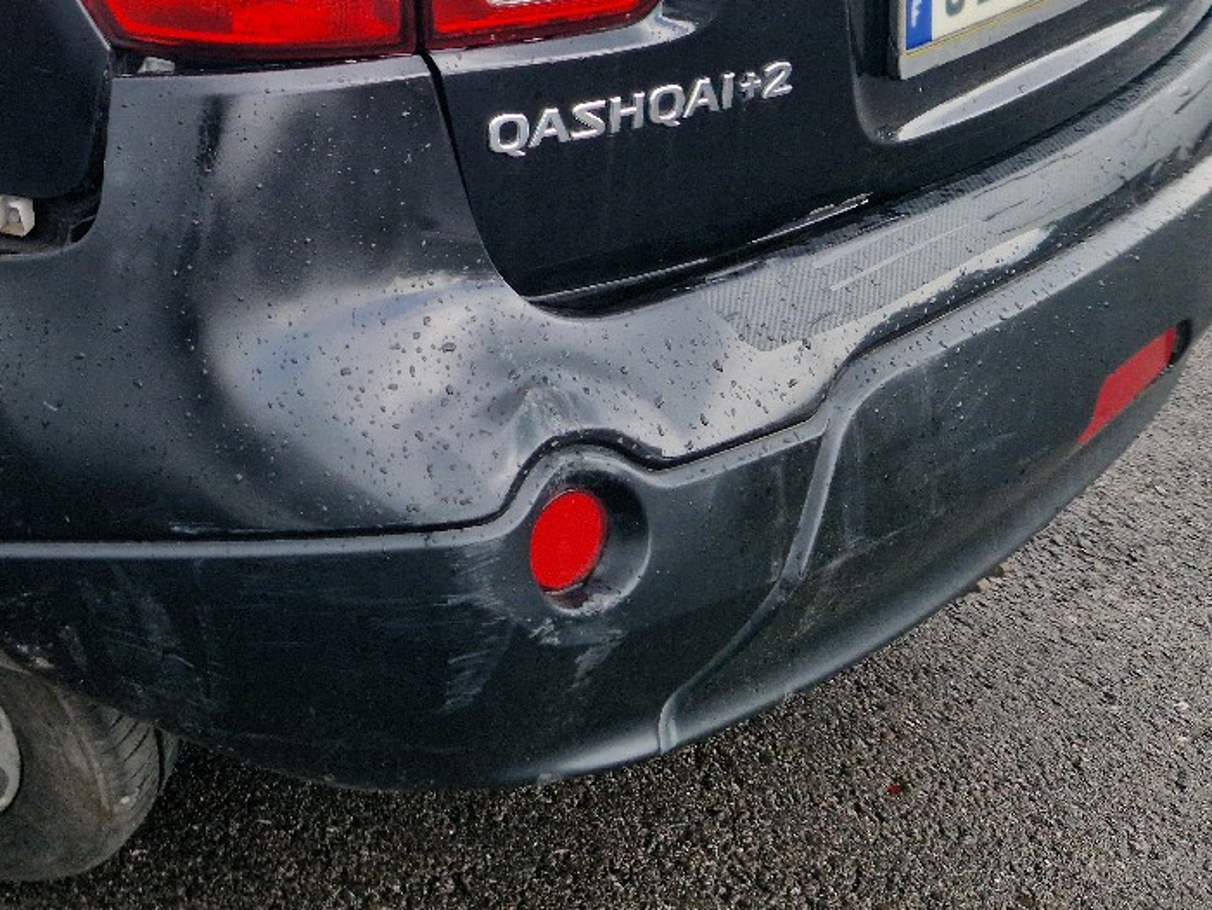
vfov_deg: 22.4
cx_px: -36
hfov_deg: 28.6
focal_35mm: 63
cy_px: 0
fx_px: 2206
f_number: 1.8
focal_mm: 5.4
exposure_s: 1/455
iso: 50
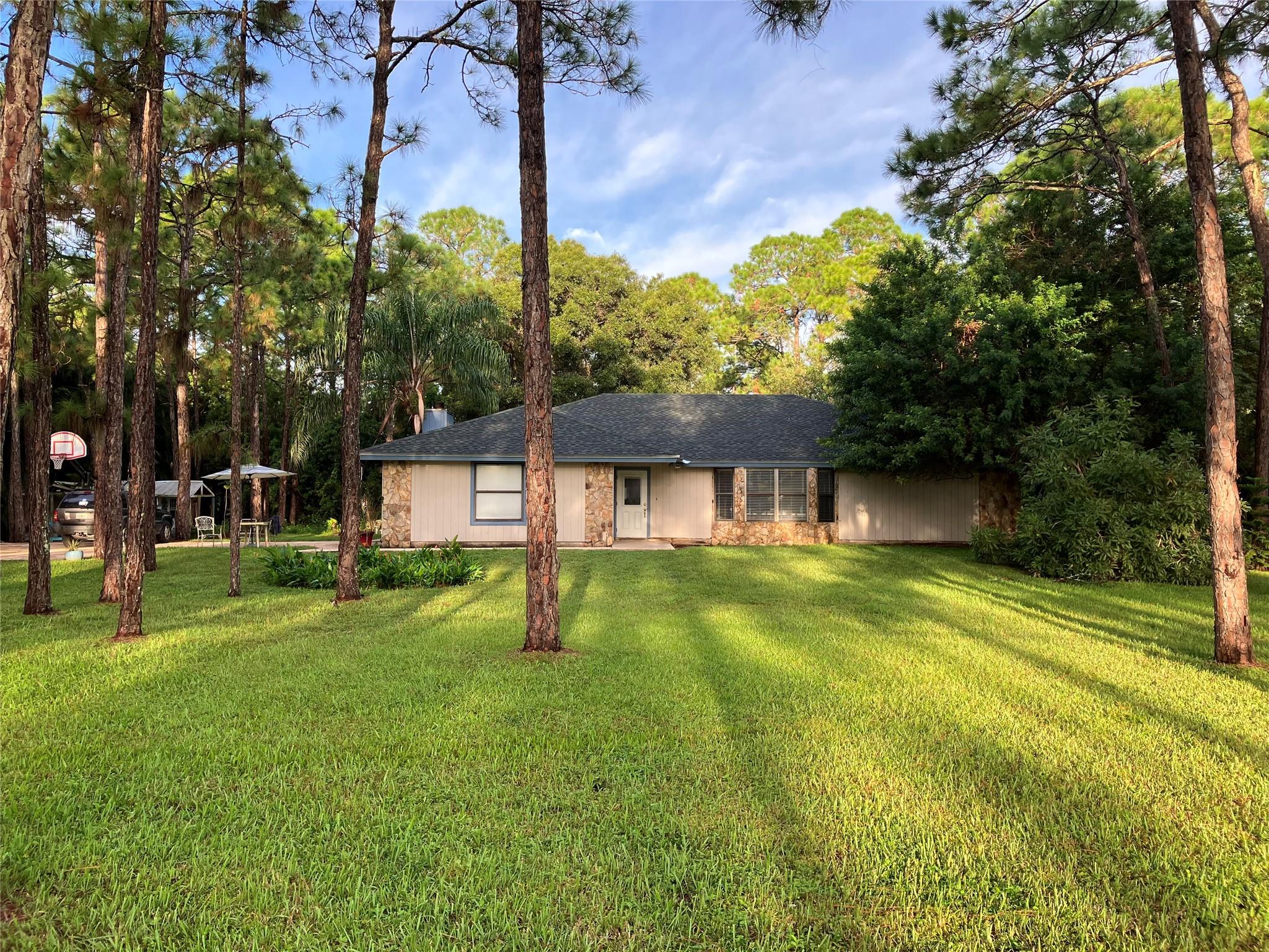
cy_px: 476
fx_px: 1026
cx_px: 634
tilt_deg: +1.6
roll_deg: -0.6
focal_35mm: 28
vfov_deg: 49.7
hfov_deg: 63.4
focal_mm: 3.99
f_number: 1.8
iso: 25
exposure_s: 1/209
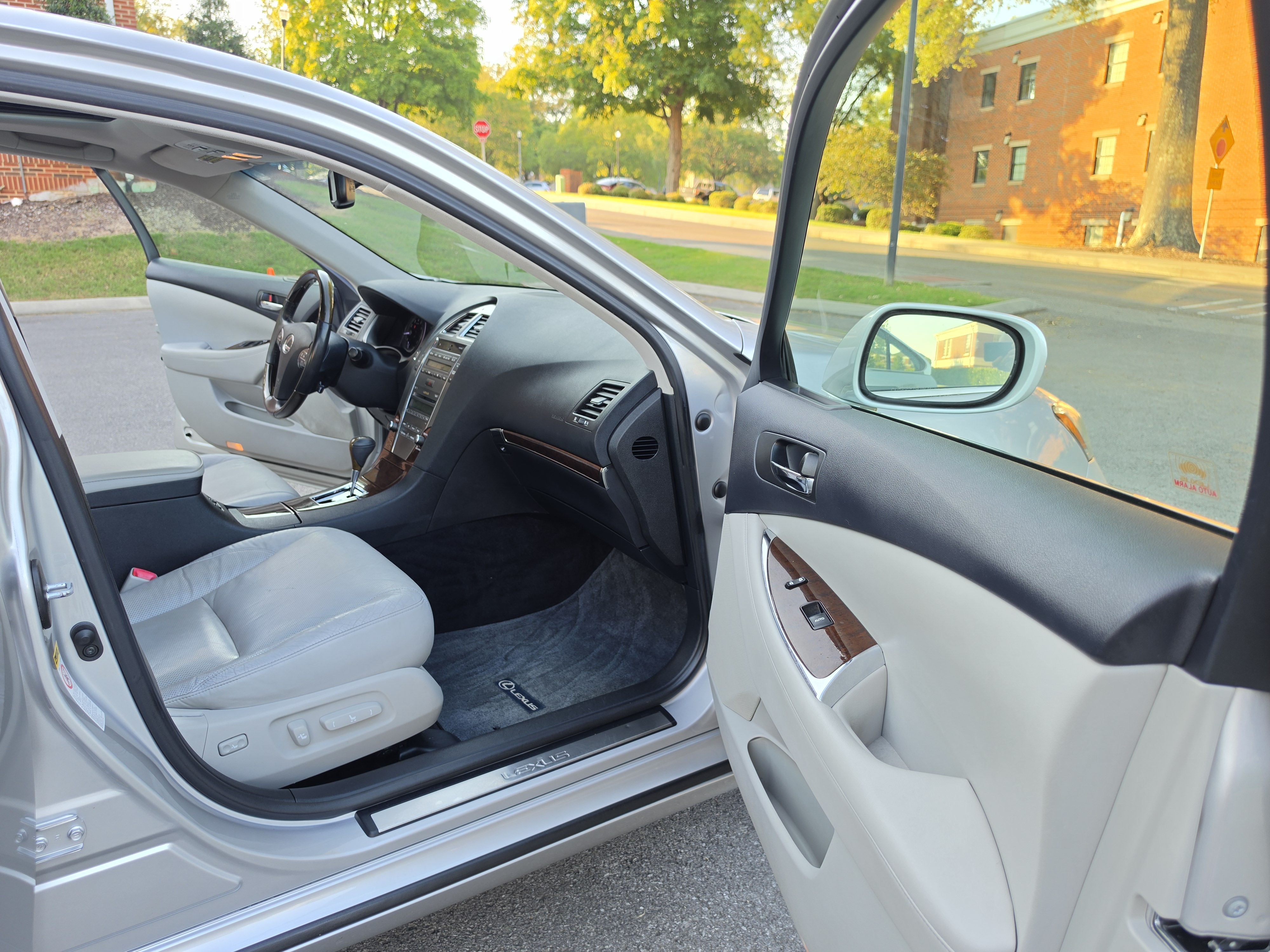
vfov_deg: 58.9
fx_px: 844
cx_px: 635
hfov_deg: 73.9
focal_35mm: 23
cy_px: 476
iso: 25
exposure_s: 1/120
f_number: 1.4
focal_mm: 6.5
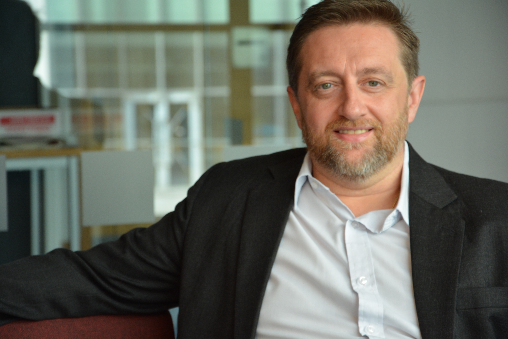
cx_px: 254
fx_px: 1947
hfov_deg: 14.9
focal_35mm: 138
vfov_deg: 9.9
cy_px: 170
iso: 400
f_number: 6.3
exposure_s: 1/50
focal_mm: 92
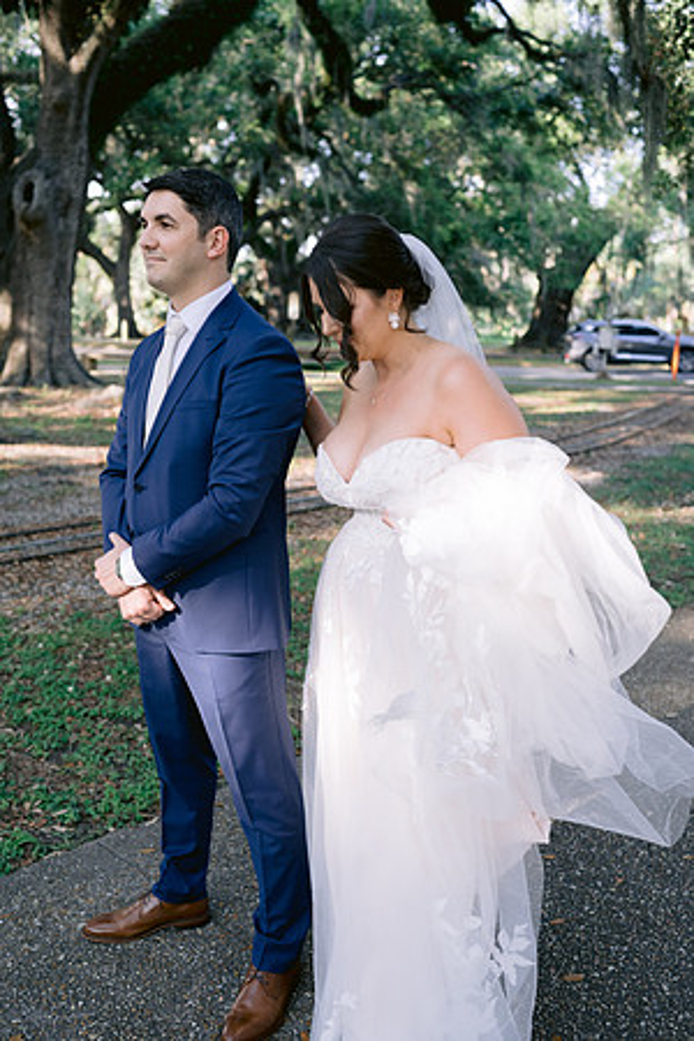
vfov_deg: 54.4
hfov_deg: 37.9
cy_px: 520
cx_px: 347
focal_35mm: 35
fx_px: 1012
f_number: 2.8
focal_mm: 35
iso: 250
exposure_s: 1/250
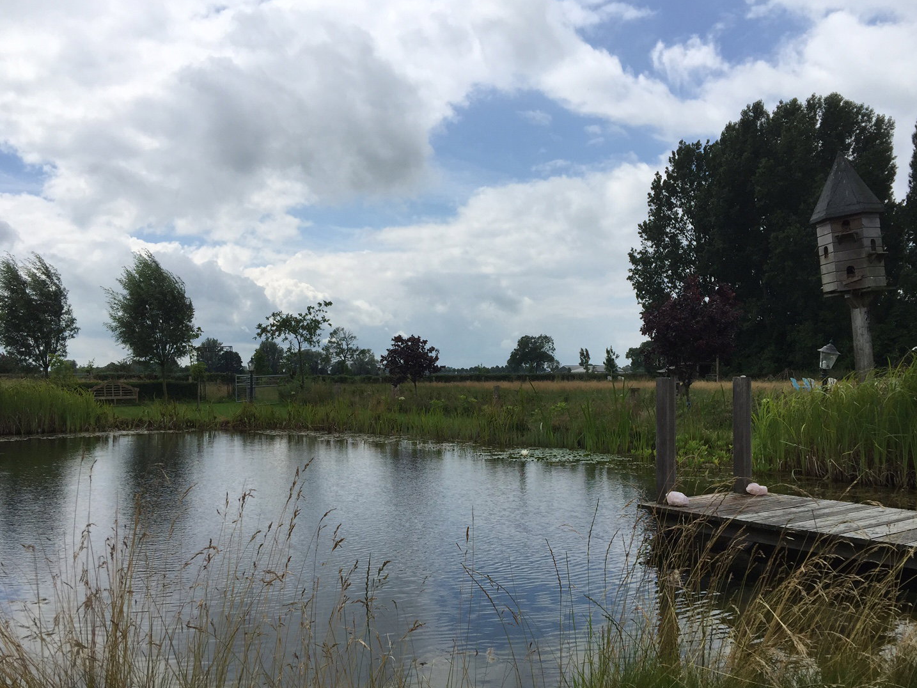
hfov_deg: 55.3
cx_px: 471
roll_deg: +0.4
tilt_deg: +0.4
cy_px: 379
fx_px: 874
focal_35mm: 33
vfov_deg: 42.9
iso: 32
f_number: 2.2
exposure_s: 1/3597
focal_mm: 4.15
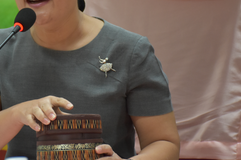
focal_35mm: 240
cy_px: 36
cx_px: 54
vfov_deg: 5.7
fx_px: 1607
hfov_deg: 8.6
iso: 1100
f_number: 5.3
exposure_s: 1/60
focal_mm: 80
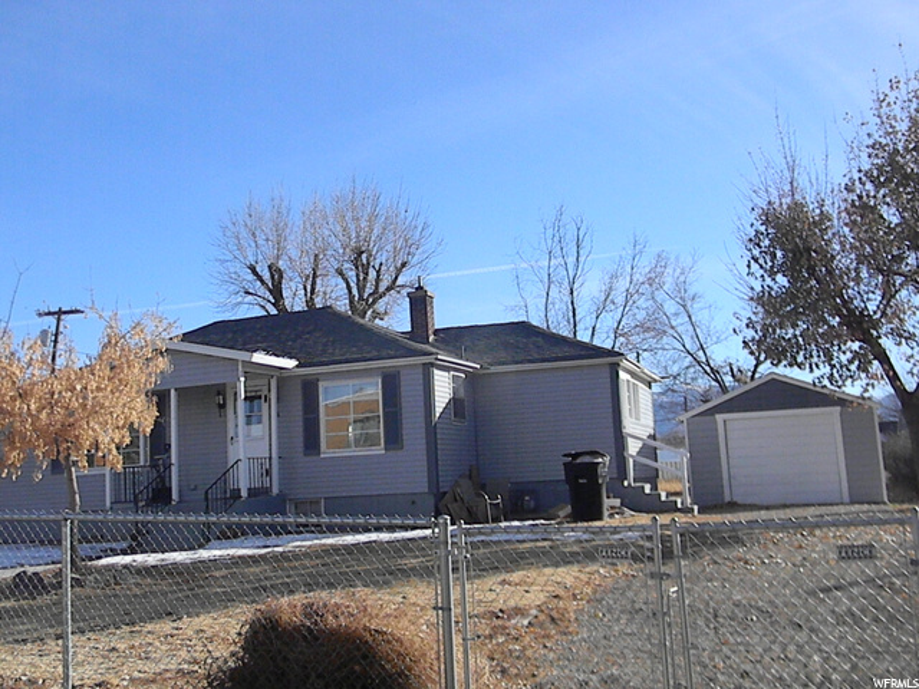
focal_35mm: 35
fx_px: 929
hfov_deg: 52.6
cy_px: 344
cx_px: 460
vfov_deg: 40.7
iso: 651
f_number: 7.4
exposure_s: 1/1030
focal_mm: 6.4
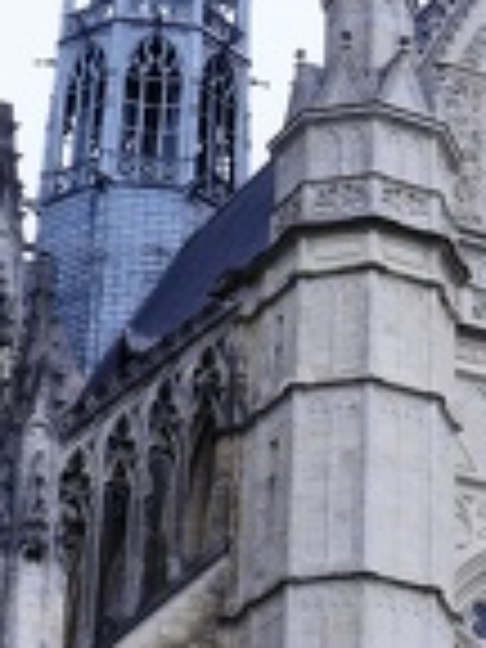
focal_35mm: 148
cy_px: 500
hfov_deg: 9.8
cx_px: 623
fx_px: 2771
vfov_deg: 13.3
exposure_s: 1/320
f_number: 8
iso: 200
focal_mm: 18
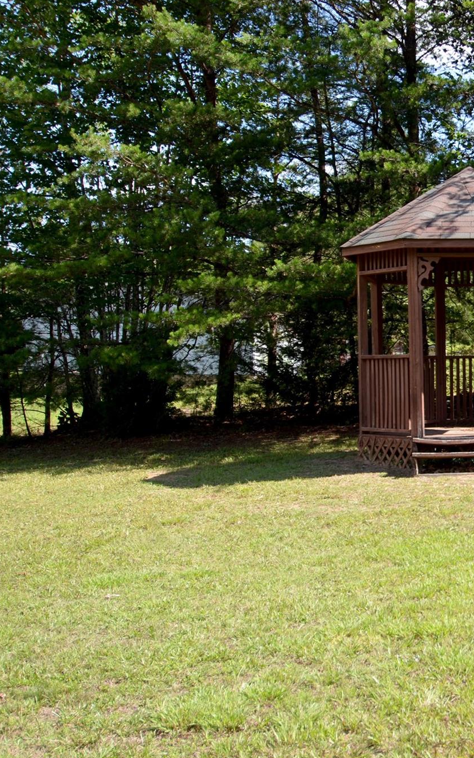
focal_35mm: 56
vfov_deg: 36.3
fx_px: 1157
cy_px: 378
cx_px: 551
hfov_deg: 21.7
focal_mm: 24
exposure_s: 1/250
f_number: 5.6
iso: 100
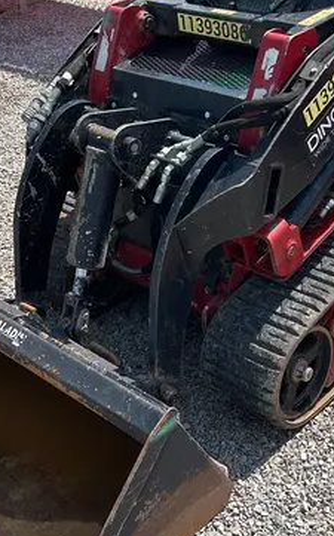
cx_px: 202
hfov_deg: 23.1
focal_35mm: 56
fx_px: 817
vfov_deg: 36.2
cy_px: 222
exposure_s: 1/2165
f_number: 1.5
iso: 50
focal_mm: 5.7
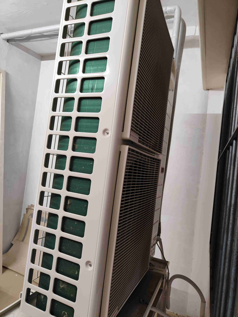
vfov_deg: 73.9
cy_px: 158
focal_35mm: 23
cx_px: 119
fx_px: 211
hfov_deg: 58.9
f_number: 1.88
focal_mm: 5.59
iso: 669
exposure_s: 1/50
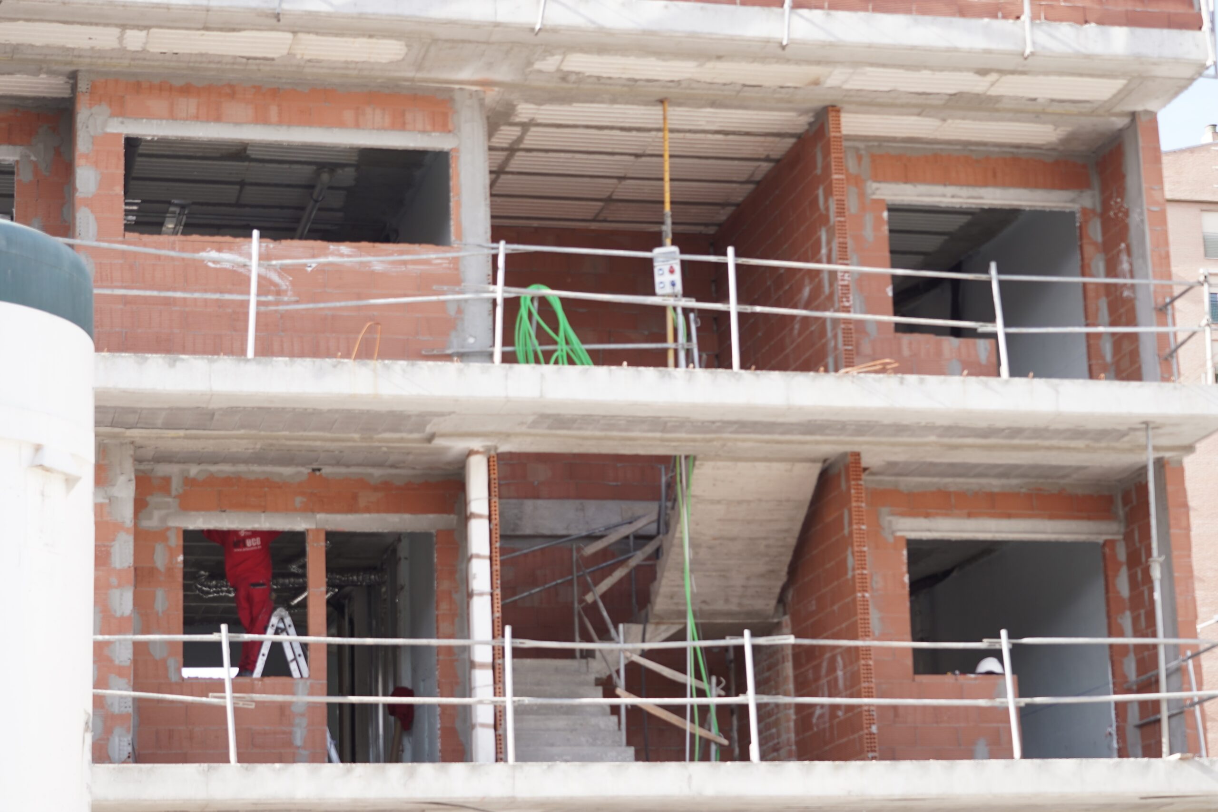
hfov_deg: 24.8
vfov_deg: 16.7
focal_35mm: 82
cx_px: 609
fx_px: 2774
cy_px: 406
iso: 125
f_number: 4
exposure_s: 1/200
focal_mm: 55
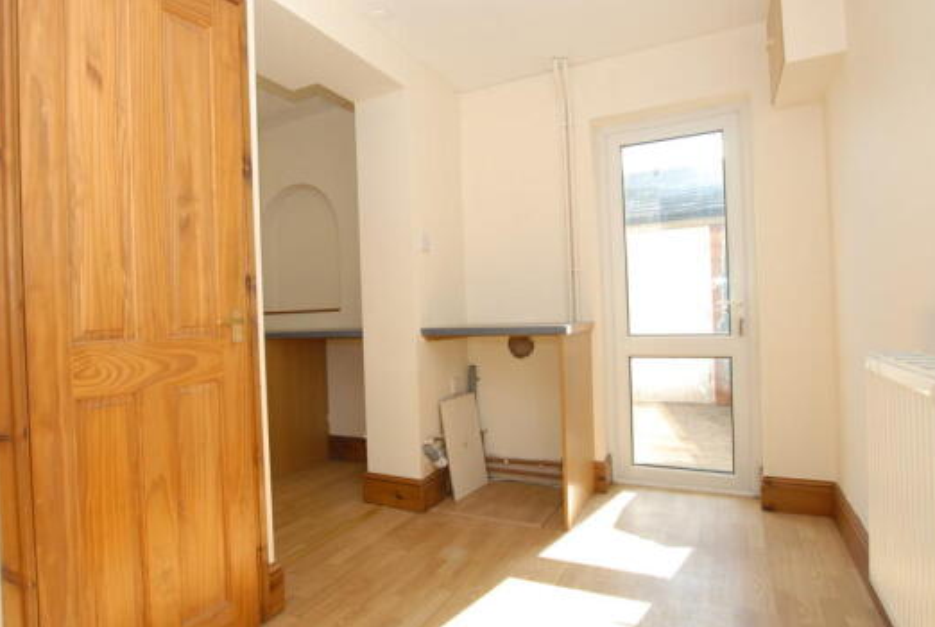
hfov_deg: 81.9
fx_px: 537
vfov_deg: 60.6
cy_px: 318
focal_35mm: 21
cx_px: 422
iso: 200
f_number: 5
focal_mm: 11
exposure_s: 1/60
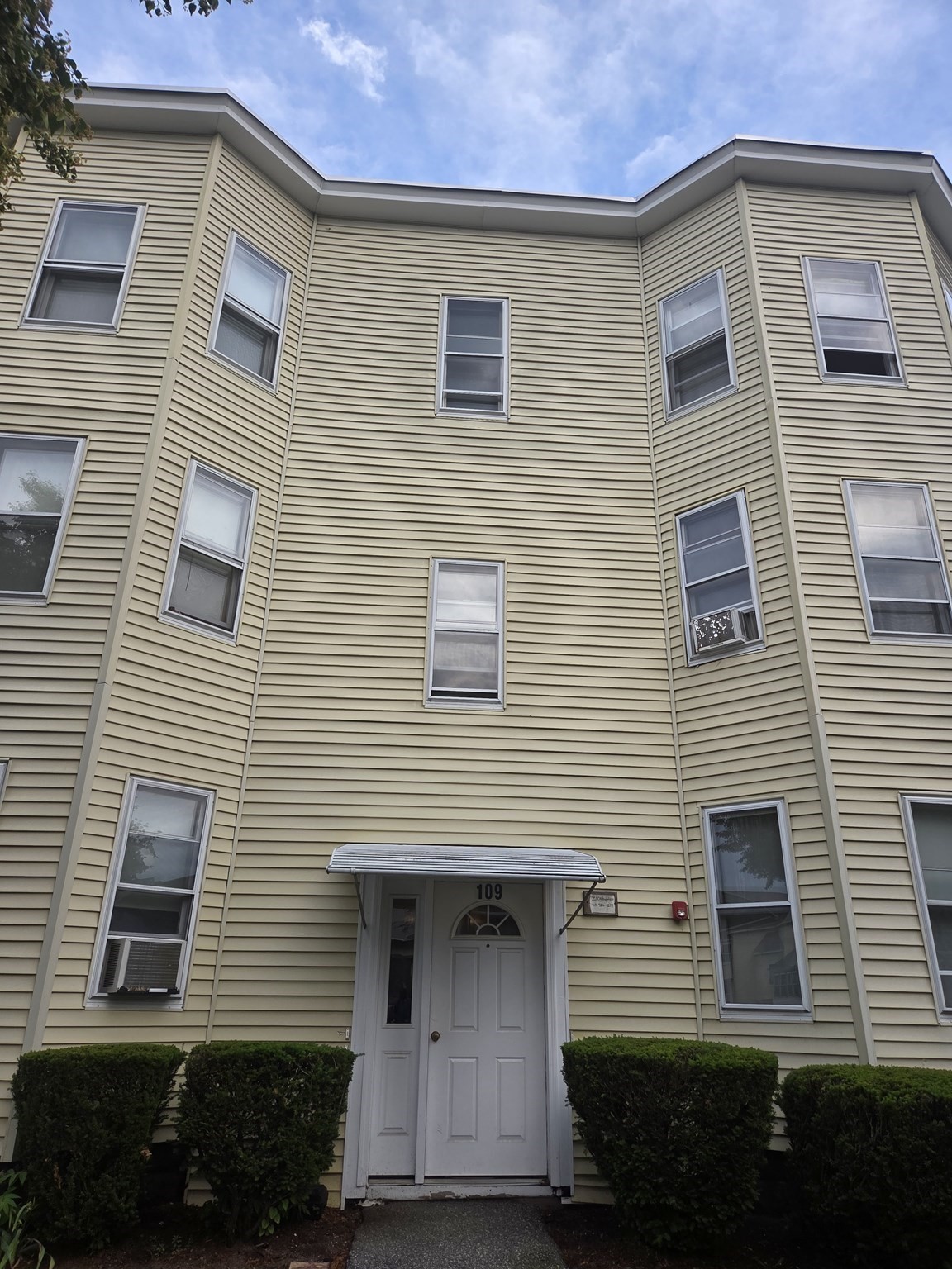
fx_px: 843
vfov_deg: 73.9
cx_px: 476
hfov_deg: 58.9
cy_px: 634
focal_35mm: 23
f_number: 1.8
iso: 80
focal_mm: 5.4
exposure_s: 1/696
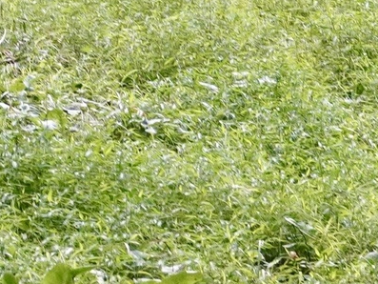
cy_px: -276
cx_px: 181
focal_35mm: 502
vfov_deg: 2.9
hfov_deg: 4.0
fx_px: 5480
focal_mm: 45
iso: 1250
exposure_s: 1/160
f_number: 5
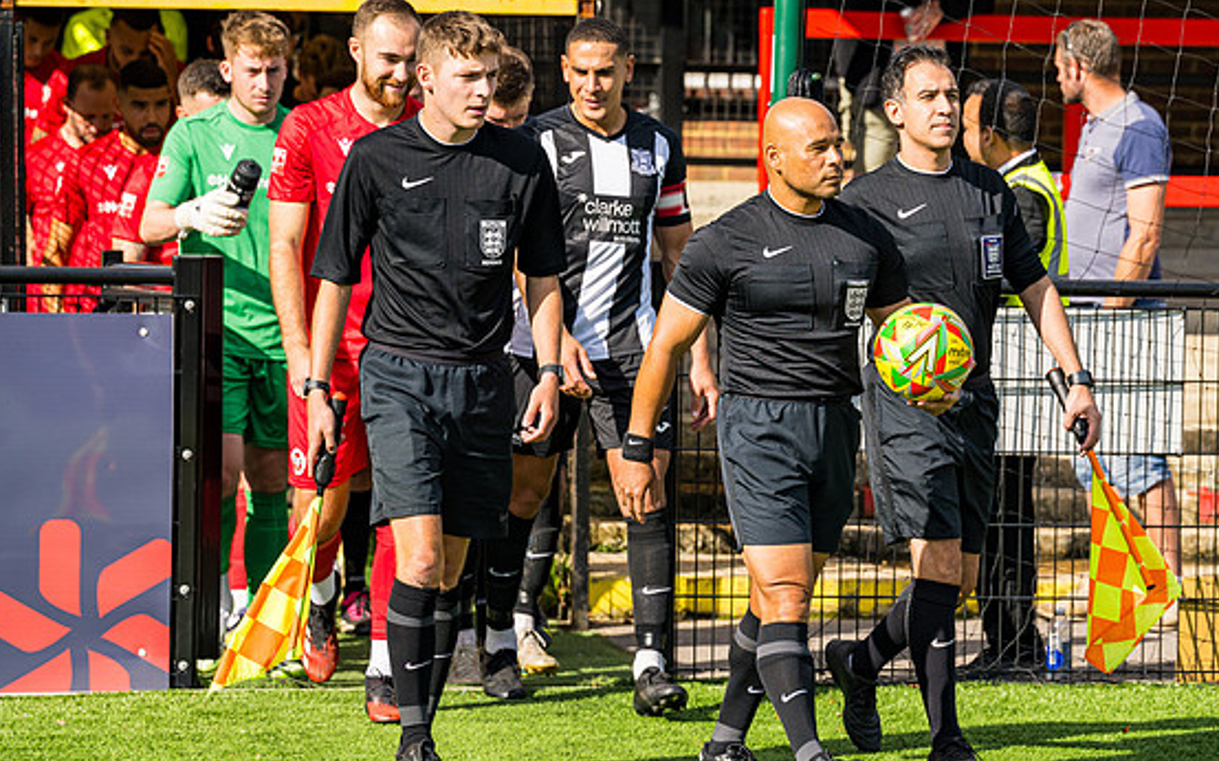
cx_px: 766
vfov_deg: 7.3
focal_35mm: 179
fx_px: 5945
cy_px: 361
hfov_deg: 11.7
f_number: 4
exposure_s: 1/1600
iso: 100
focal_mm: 120
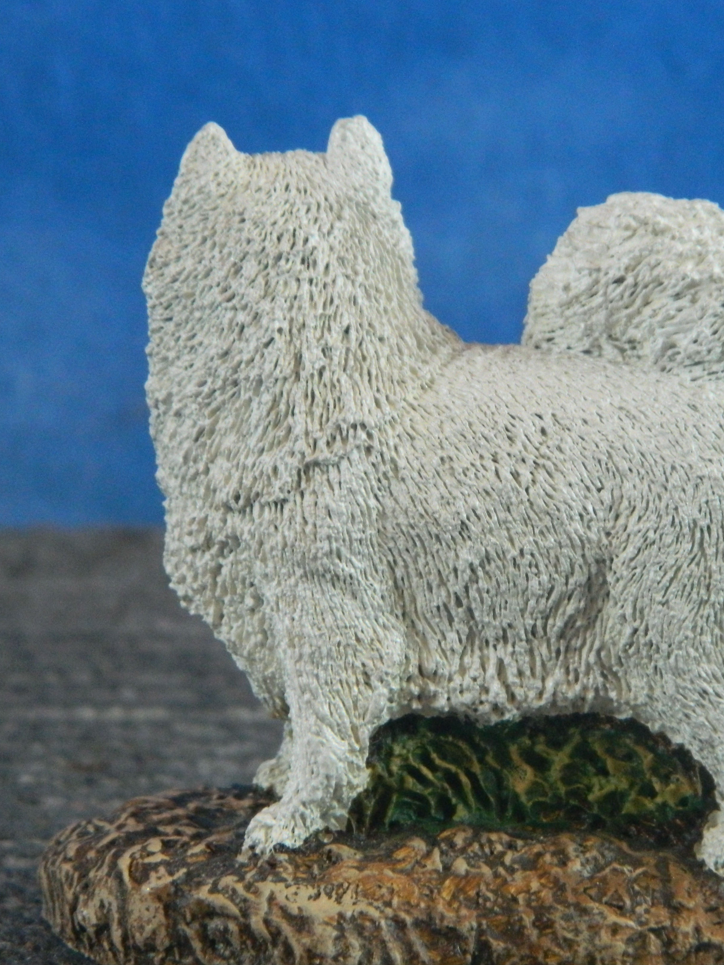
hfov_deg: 8.6
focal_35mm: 173
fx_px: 4824
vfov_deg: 11.4
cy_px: 480
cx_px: 491
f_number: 4.7
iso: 400
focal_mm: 23.2
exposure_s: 1/25
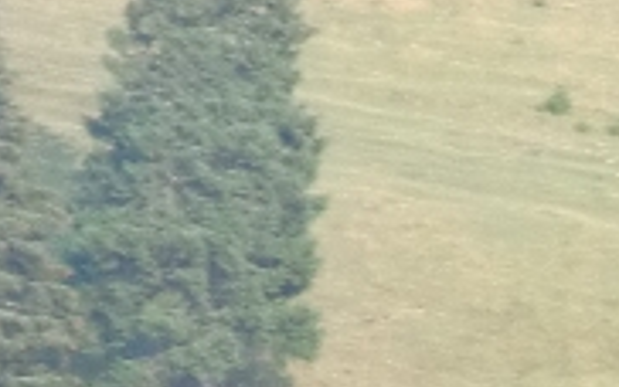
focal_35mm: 679
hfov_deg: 3.1
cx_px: 1027
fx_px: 11462
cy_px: 774
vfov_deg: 1.9
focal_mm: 19.98
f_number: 5.4
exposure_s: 1/125
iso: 100
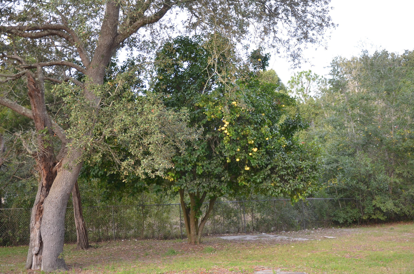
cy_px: 137
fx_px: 482
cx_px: 207
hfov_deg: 46.5
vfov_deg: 31.8
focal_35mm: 42
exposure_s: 1/125
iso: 400
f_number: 4
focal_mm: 28
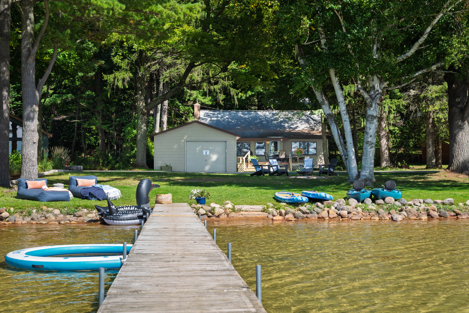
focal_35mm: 58
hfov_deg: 34.3
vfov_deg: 23.2
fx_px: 760
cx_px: 251
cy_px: 167
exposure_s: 1/320
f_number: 8
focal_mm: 54.6
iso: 250
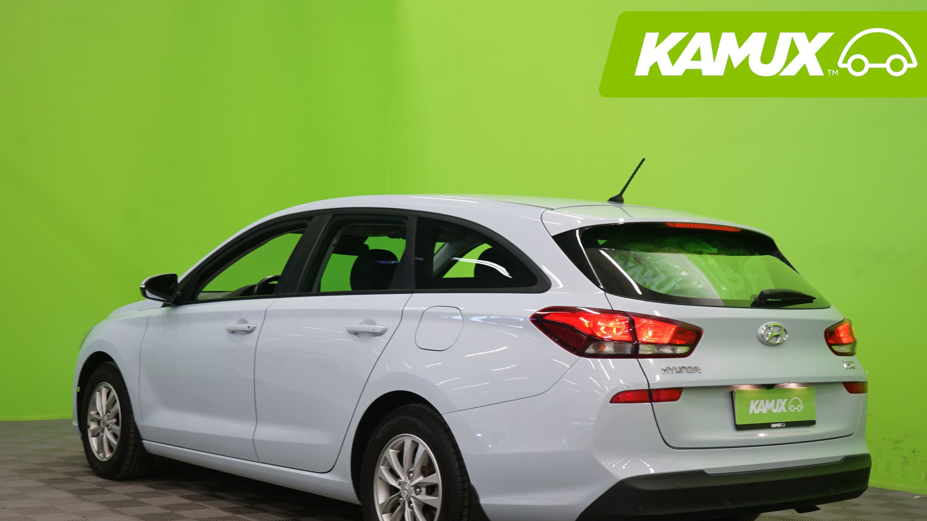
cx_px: 473
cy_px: 314
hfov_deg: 41.3
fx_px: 1229
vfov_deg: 23.9
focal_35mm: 50
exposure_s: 1/8
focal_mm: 44
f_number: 5
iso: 400
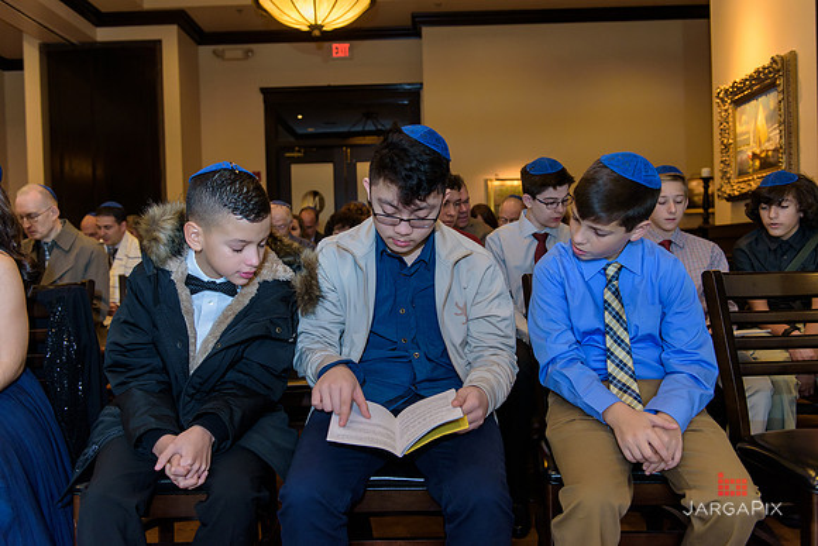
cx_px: 409
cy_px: 273
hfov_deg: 58.7
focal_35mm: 32
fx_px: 727
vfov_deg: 41.1
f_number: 3.2
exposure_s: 1/125
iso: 1250
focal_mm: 32
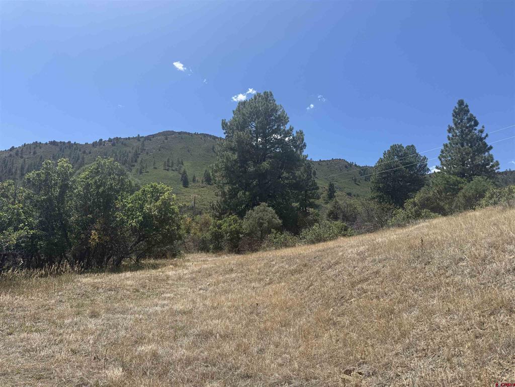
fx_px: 357
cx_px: 258
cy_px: 194
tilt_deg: +8.4
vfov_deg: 56.8
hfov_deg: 71.6
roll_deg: -3.7
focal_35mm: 24
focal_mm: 6.76
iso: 80
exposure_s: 1/4167
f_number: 1.78
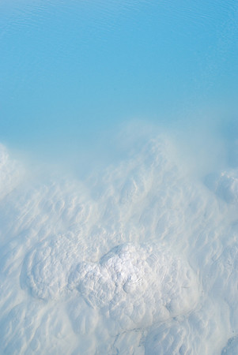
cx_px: 119
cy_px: 178
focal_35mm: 45
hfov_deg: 29.9
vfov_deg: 43.6
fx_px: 445
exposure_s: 1/350
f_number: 6.7
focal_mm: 30
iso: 100
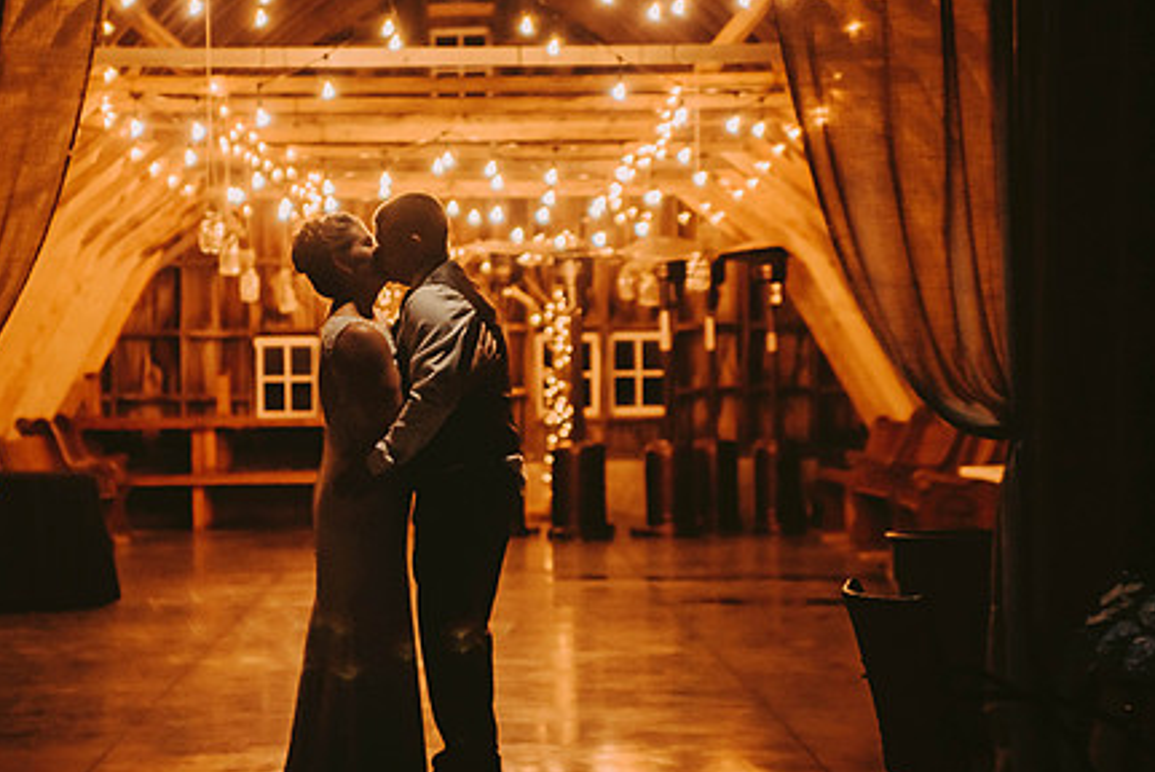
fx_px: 3275
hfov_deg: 20.0
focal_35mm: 102
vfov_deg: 13.4
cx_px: 405
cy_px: 379
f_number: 2.8
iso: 1250
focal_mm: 75
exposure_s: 1/160
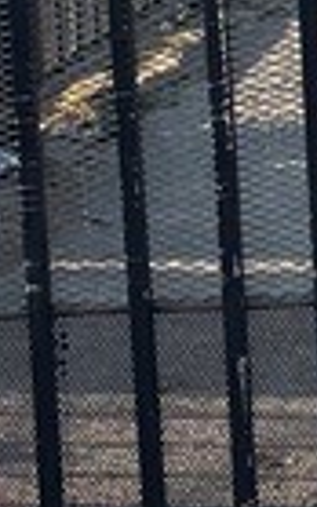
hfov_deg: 5.7
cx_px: 1217
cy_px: -376
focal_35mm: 203
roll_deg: +0.9
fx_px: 2803
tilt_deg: -5.5
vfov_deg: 9.8
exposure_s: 1/1220
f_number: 1.6
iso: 50
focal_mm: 5.96
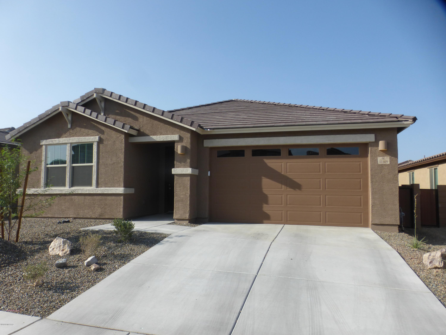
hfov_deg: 69.4
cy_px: 168
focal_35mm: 25
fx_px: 322
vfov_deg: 54.9
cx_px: 223
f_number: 4
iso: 100
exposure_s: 1/800
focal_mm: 4.3
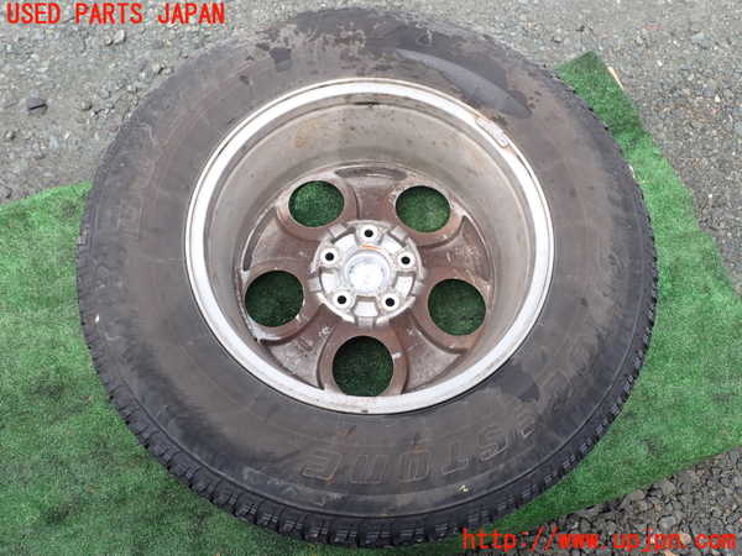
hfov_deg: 60.0
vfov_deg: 46.8
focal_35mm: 30
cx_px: 371
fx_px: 643
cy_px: 278
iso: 100
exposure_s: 1/400
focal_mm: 5.4
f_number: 3.2
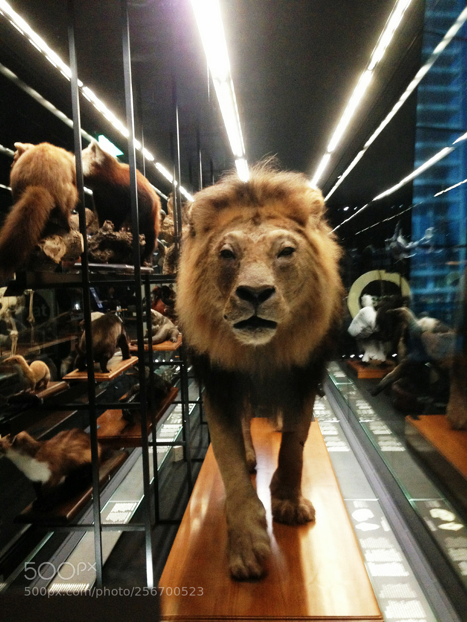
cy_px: 311
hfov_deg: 42.9
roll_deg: +0.4
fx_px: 594
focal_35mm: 33
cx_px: 234
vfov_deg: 55.4
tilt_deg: -1.5
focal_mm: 4.12
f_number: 2.4
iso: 400
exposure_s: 1/17
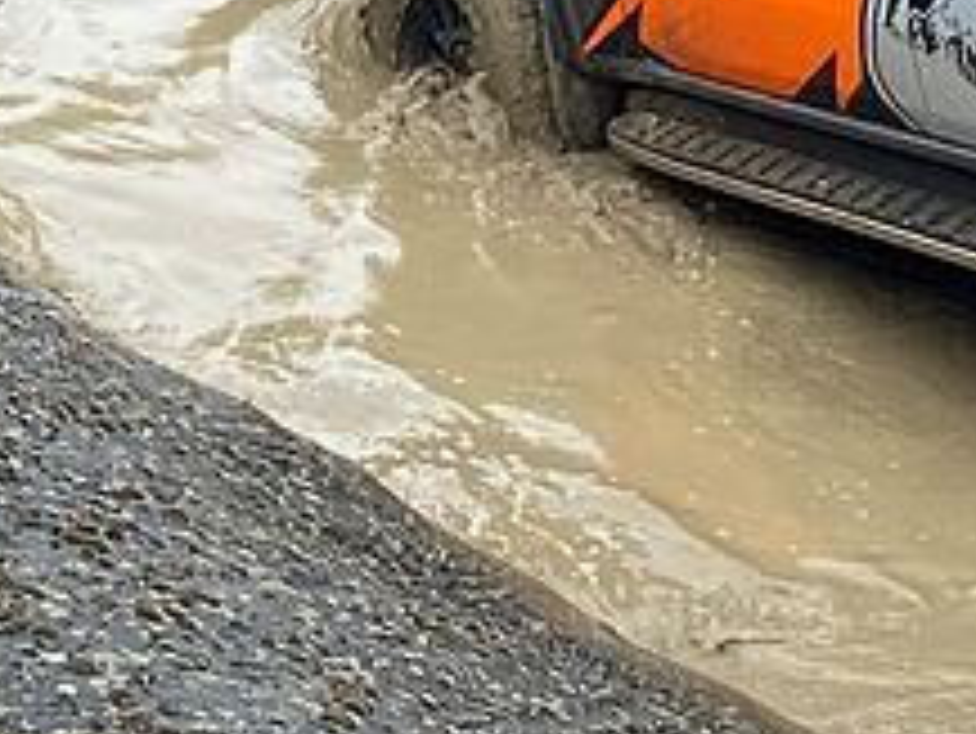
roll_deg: -3.4
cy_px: -378
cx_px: 760
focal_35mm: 96
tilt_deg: -11.0
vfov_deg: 14.4
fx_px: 2708
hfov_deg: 20.2
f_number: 1.8
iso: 32
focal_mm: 4.25
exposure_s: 1/1093
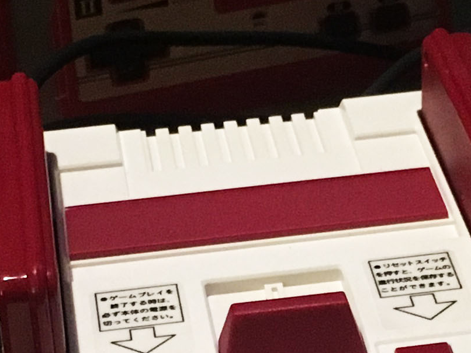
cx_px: 340
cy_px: 382
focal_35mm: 145
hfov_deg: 13.6
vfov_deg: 10.1
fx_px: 1974
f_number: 2.2
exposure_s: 1/17
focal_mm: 4.15
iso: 200
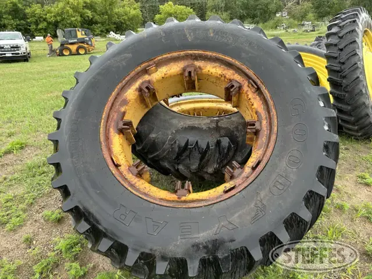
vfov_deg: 53.1
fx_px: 279
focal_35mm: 26
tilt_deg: -23.7
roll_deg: +3.0
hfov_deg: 67.3
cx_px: 186
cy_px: 140
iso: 50
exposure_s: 1/389
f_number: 1.5
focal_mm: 5.7
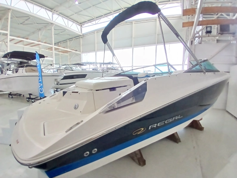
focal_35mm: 17
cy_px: 89
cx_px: 118
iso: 160
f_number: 2.2
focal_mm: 1.4
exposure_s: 1/33
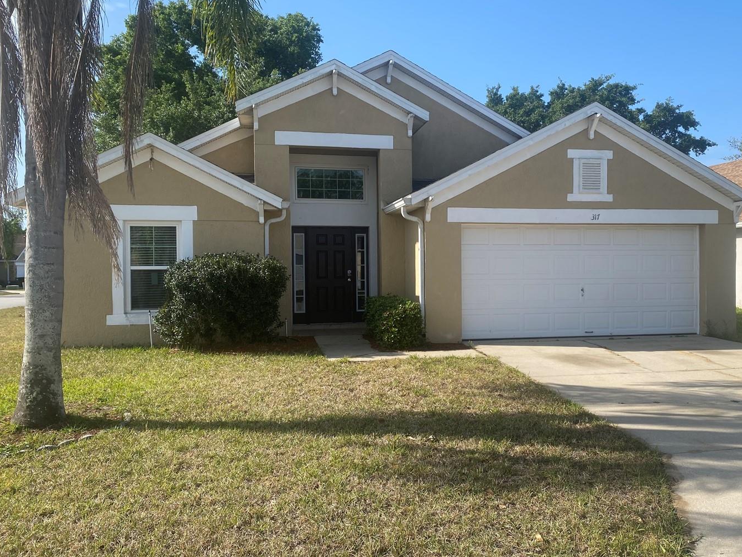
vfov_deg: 45.4
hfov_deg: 58.0
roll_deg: +0.8
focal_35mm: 31
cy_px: 278
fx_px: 664
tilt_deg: -0.7
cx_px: 432
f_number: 1.8
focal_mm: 4.25
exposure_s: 1/2028
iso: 32
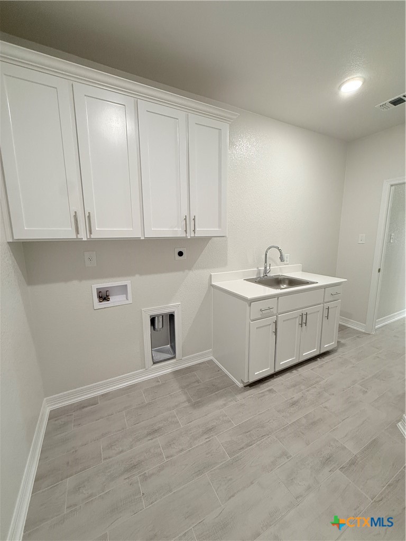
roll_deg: -0.2
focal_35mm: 14
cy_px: 270
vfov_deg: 102.1
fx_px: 219
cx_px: 203
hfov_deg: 85.7
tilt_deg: -9.4
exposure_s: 1/120
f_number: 2.2
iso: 250
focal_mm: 2.22
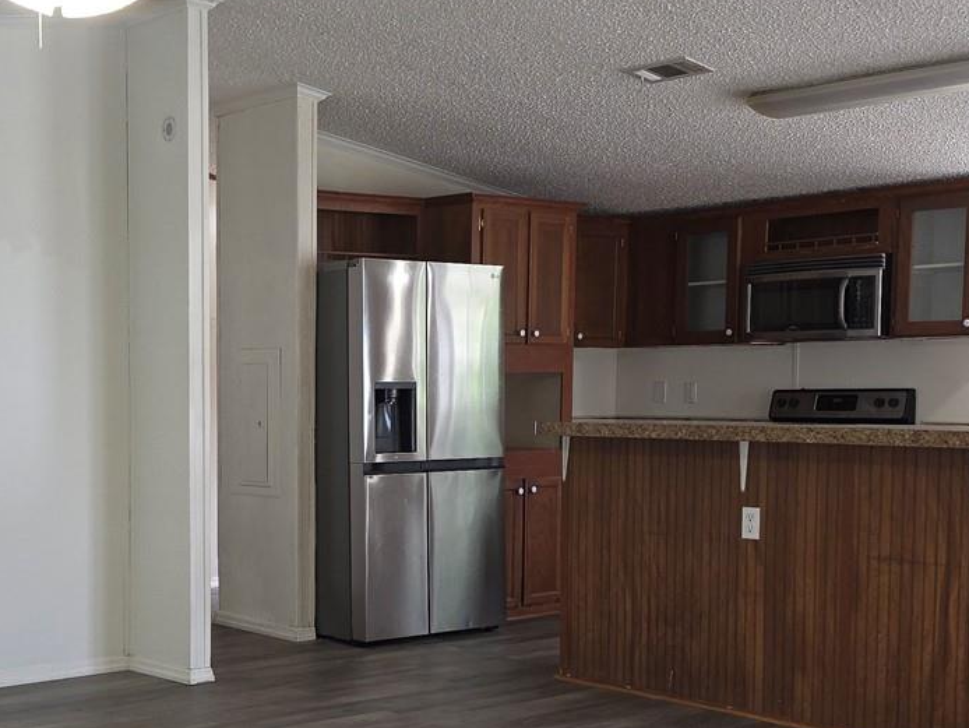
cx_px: 197
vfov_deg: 27.3
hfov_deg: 35.0
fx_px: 1484
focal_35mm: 53
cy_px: 510
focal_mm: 6.3
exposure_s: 1/60
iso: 100
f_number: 1.7
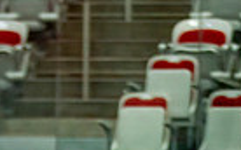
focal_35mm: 568
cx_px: 190
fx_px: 3728
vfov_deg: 2.3
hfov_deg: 3.7
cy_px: 363
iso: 1250
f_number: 2.8
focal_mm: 110
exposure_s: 1/640
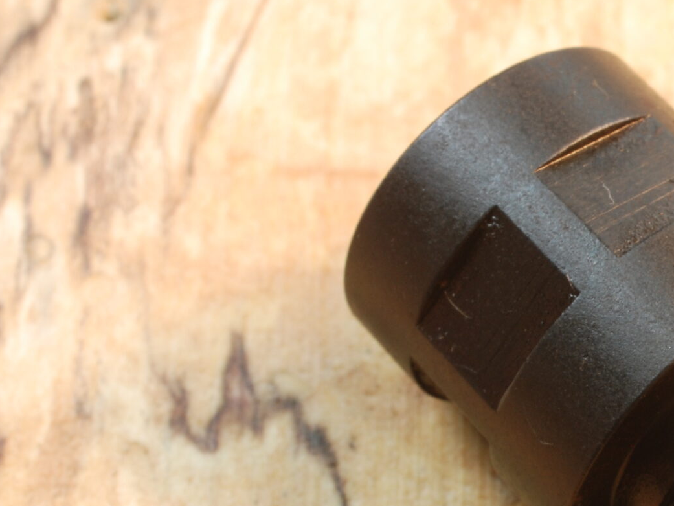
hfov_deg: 13.6
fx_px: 2765
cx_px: 759
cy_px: 273
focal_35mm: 142
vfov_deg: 10.4
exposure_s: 1/5
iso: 200
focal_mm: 40
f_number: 22
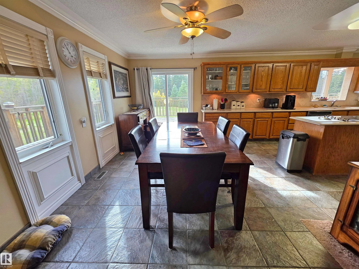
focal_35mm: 13
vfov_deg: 89.9
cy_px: 134
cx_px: 180
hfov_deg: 106.2
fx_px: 135
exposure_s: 1/120
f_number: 1.9
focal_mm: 2.2
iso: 100
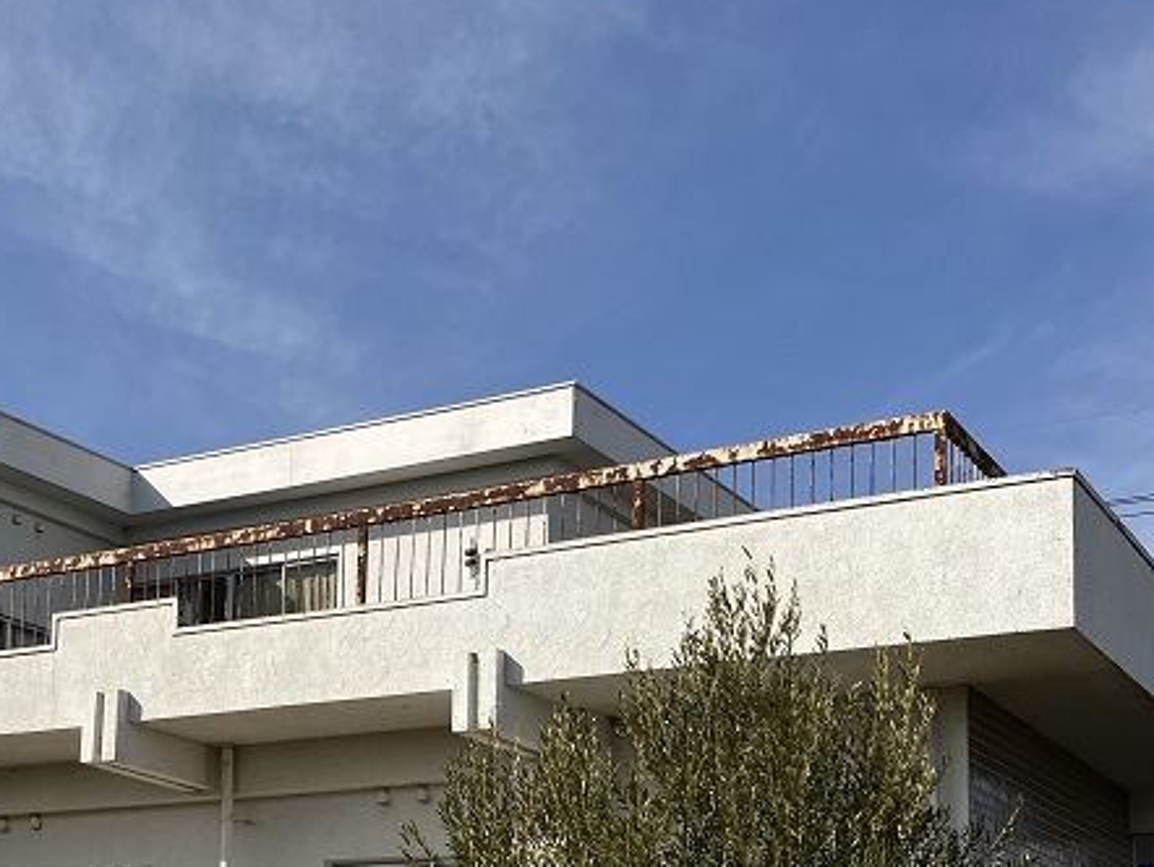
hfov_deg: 33.6
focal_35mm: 57
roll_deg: -0.4
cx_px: 428
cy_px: 845
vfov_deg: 24.6
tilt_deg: +8.3
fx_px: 1901
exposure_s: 1/3040
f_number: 1.8
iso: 32
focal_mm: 3.99
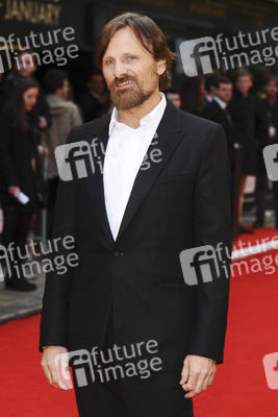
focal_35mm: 120
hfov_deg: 11.4
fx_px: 1389
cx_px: 139
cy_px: 208
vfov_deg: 17.1
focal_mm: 80
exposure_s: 1/160
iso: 320
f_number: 5
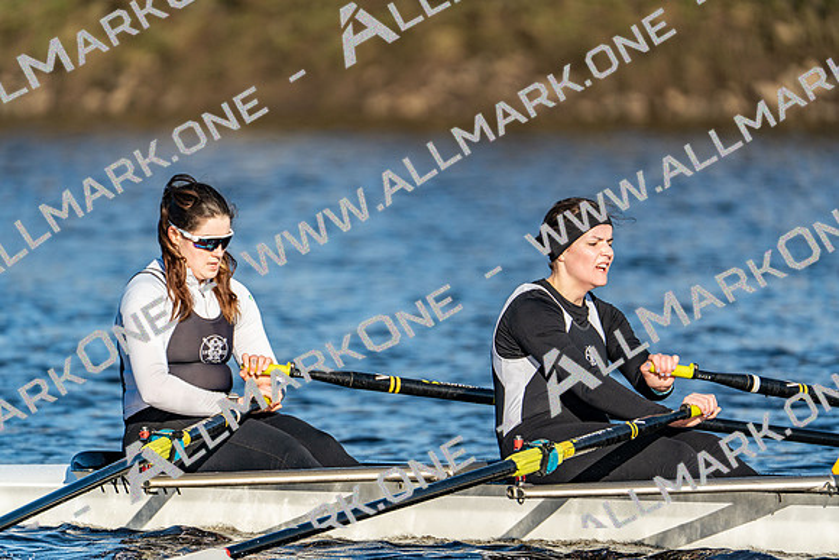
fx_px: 13986
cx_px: 420
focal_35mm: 600
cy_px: 280
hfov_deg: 3.4
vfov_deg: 2.3
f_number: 6.3
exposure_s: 1/2000
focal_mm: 600
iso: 400
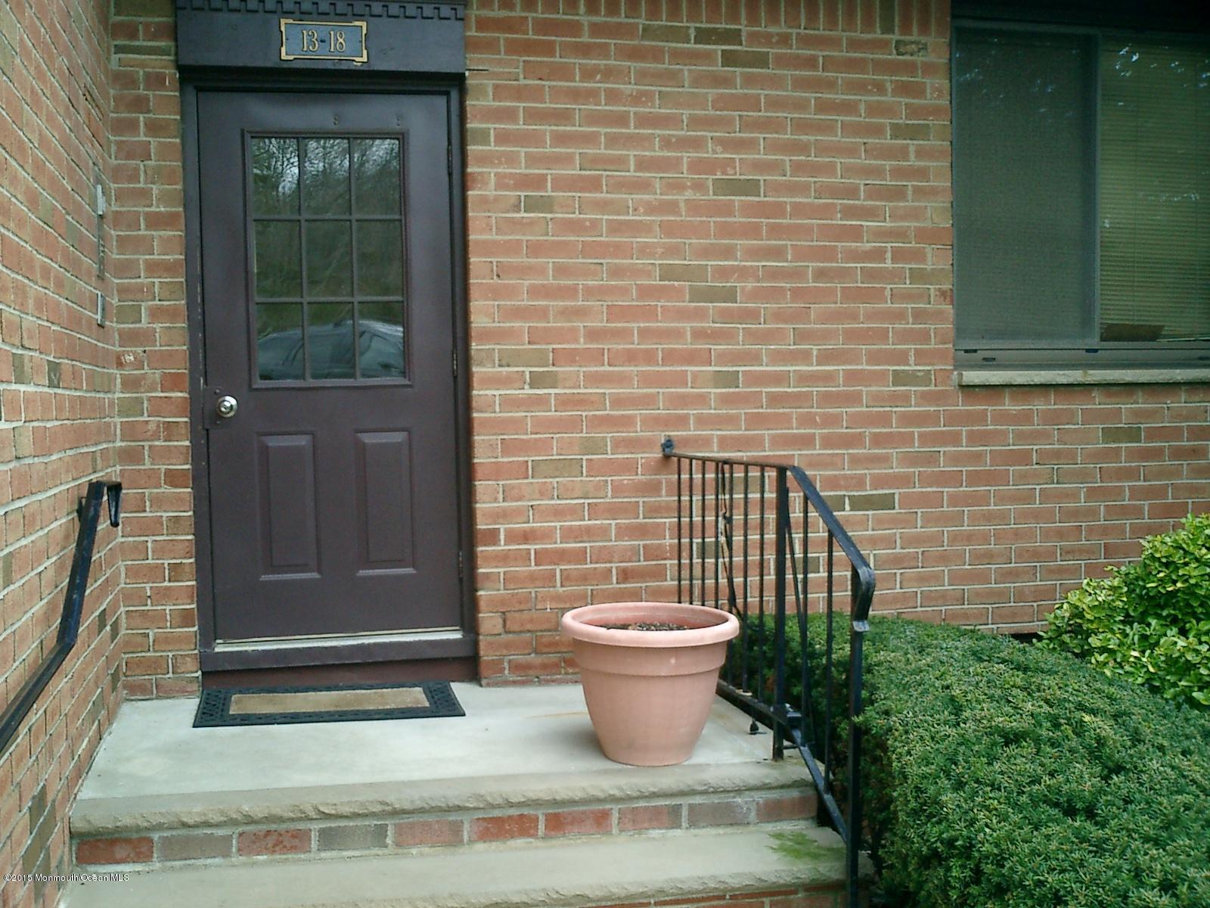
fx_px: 1258
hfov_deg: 51.4
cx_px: 605
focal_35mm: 36
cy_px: 454
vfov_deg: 39.7
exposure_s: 1/125
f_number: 3.2
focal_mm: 7.5
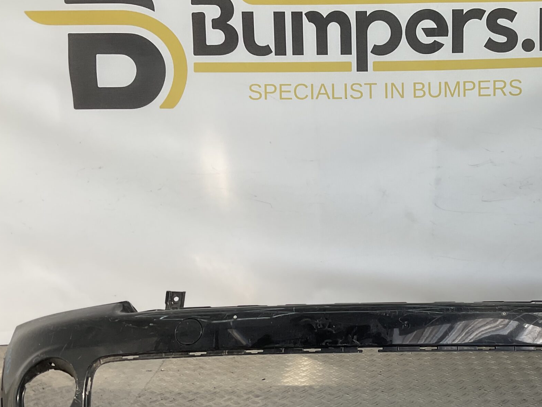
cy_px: 257
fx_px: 736
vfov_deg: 30.7
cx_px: 369
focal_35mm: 47
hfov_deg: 39.9
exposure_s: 1/295
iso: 16
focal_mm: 3
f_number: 1.8
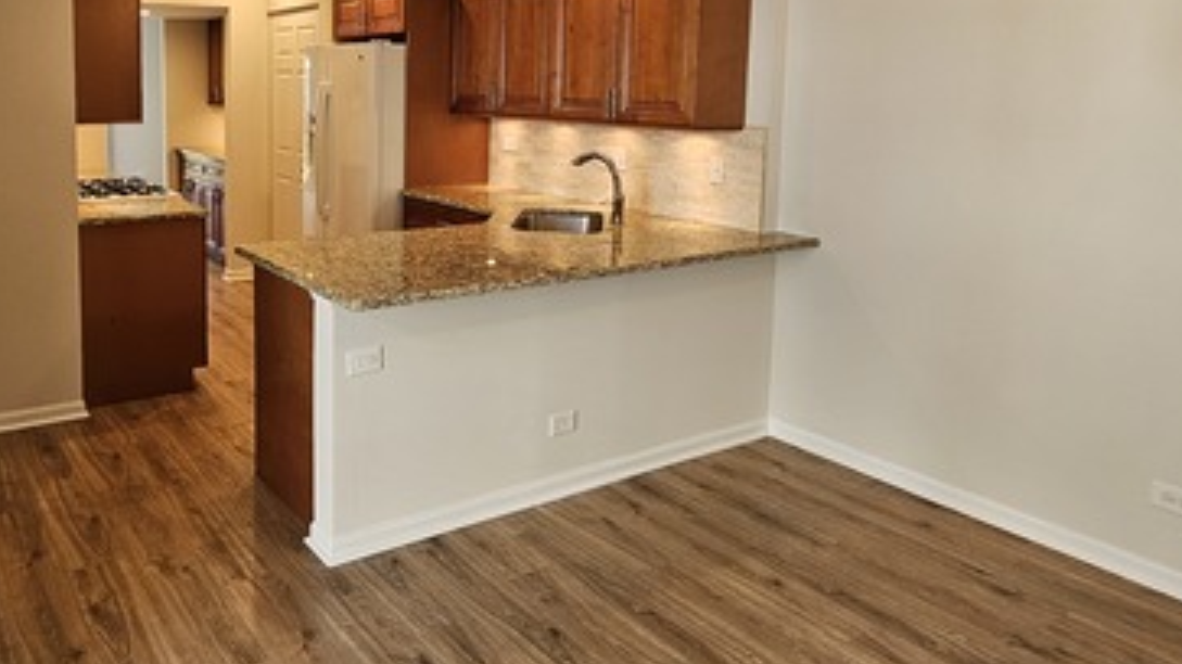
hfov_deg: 69.8
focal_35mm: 26
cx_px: 389
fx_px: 815
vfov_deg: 42.8
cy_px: 156
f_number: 2.2
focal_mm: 2.2
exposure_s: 1/60
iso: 80
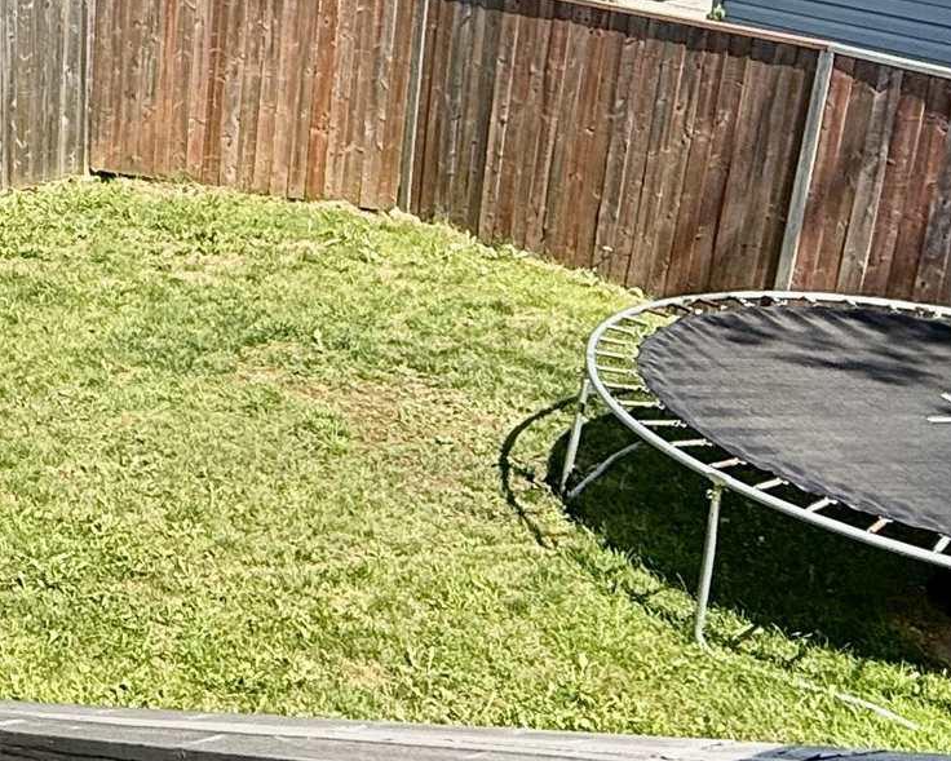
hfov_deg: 28.9
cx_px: -168
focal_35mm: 57
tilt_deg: -16.6
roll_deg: +1.4
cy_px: 141
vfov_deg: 26.1
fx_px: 1605
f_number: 2.2
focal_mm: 2.22
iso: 50
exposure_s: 1/1464
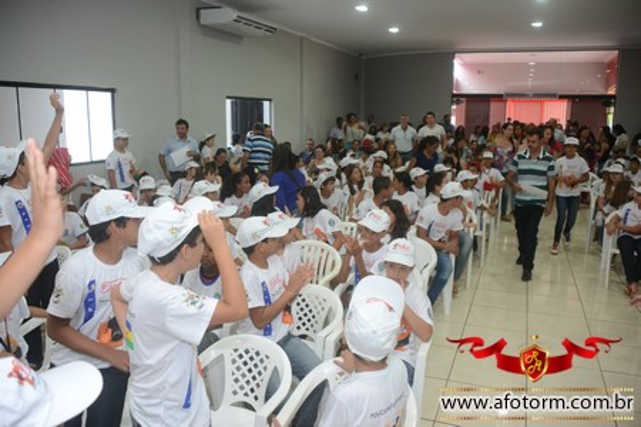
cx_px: 320
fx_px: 534
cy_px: 214
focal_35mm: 30
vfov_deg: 43.6
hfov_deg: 61.9
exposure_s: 1/100
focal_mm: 20
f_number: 3.5
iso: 1600
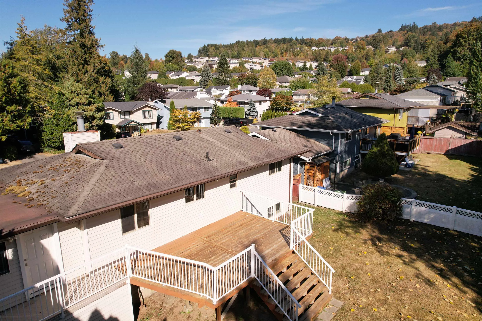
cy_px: 160
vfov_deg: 57.2
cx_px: 241
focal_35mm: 22
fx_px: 295
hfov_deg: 78.6
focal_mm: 8.38
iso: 150
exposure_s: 1/2500
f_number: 2.8
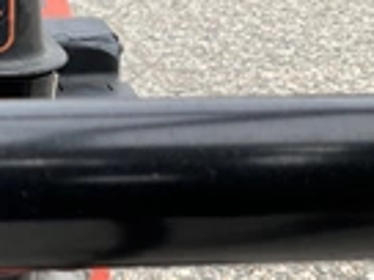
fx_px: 918
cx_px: -113
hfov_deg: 20.9
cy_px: 124
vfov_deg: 17.4
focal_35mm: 85
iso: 25
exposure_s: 1/391
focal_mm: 3
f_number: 1.8
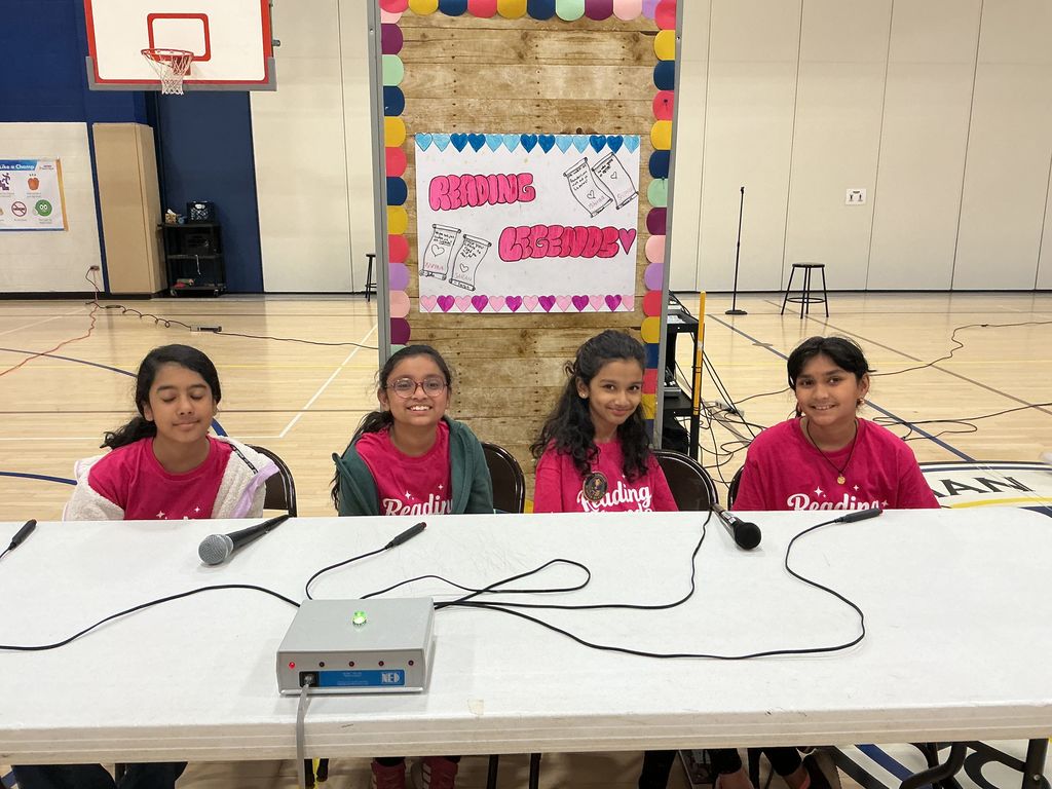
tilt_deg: -12.7
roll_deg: +0.8
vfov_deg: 48.2
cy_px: 394
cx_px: 526
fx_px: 881
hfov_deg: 61.7
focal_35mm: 29
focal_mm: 3
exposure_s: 1/60
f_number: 1.8
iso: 64
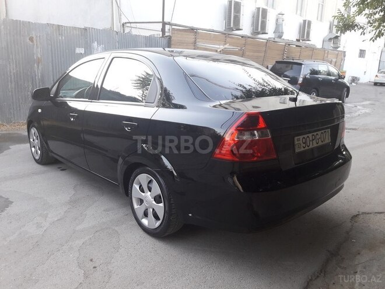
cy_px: 144
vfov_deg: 49.7
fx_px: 311
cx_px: 192
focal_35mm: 28
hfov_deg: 63.4
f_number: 1.9
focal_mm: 3.7
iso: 80
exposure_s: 1/100
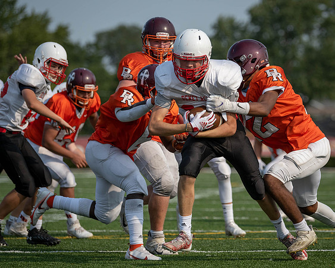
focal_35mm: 245
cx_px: 289
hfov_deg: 7.9
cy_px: 142
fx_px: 2424
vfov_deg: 6.3
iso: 200
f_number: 2.8
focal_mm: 150
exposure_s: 1/5000
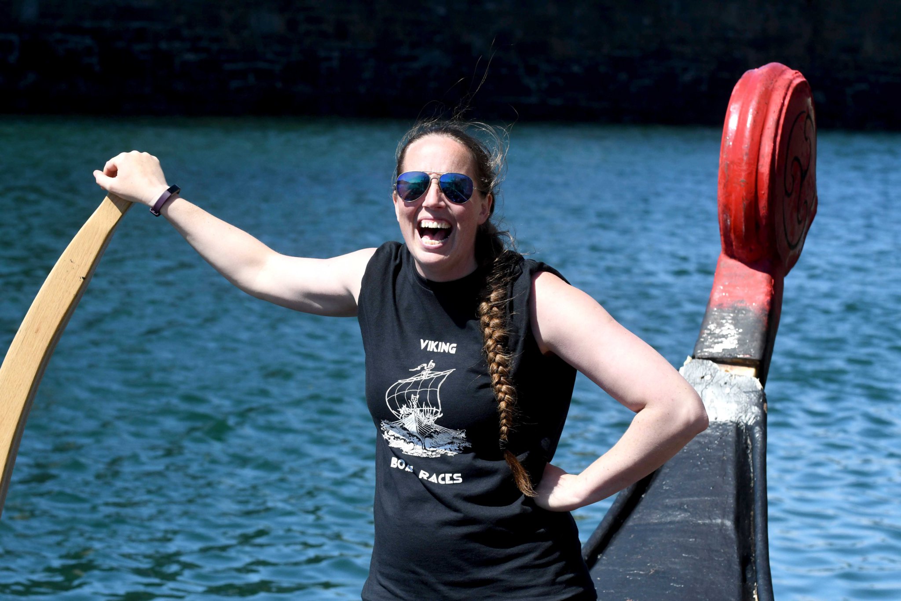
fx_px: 3829
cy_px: 300
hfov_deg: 13.4
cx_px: 450
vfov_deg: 9.0
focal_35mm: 153
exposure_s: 1/2000
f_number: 5.6
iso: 640
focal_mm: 102
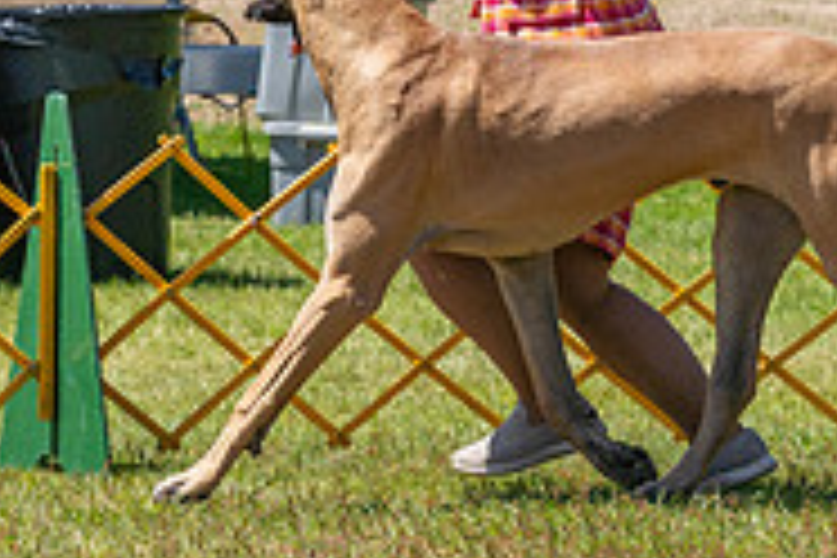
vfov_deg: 3.5
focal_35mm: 393
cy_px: 2
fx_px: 9137
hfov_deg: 5.2
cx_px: 207
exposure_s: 1/2500
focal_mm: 120
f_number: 6.3
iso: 400
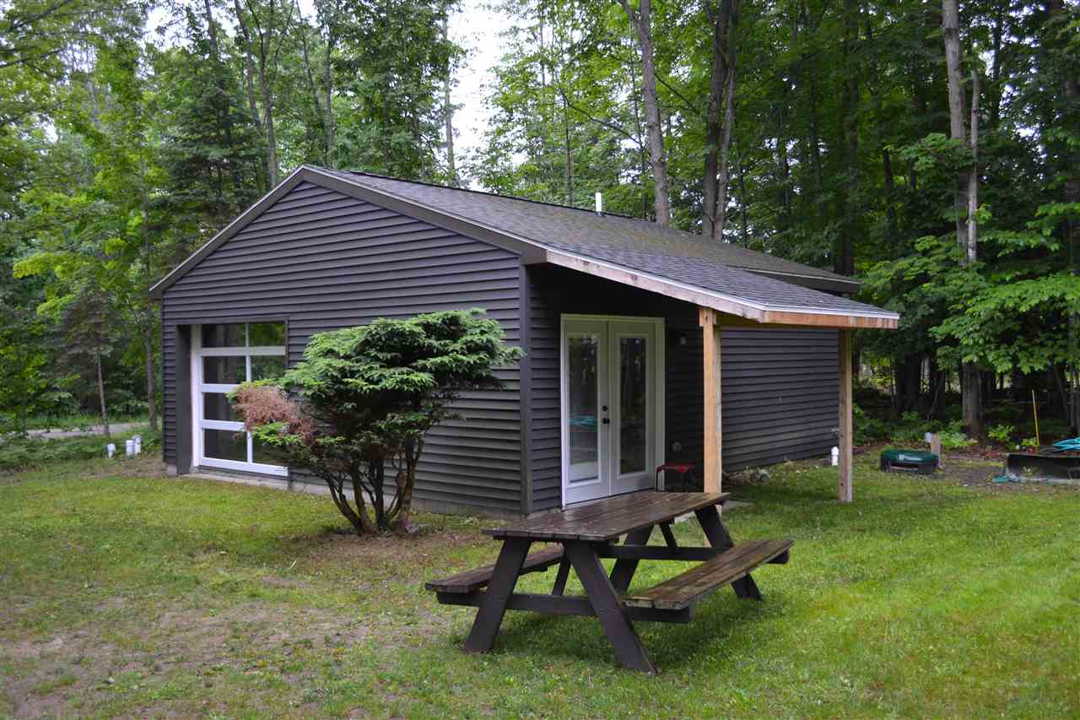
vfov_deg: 40.0
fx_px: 990
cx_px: 540
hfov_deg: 57.2
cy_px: 360
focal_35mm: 33
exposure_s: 1/50
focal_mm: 22
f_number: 3.8
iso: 400
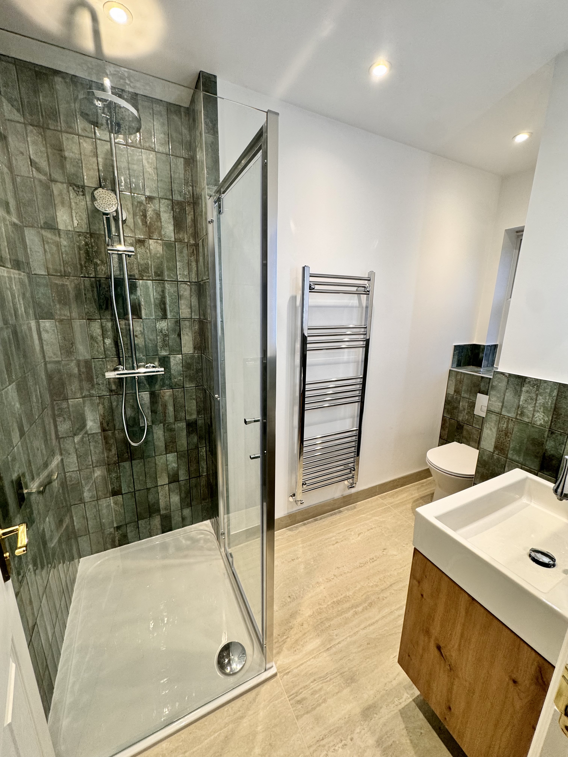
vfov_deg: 102.1
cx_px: 284
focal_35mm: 14
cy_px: 378
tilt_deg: -13.8
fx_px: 306
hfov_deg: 85.7
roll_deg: -1.3
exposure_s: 1/100
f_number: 2.2
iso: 125
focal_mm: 2.22
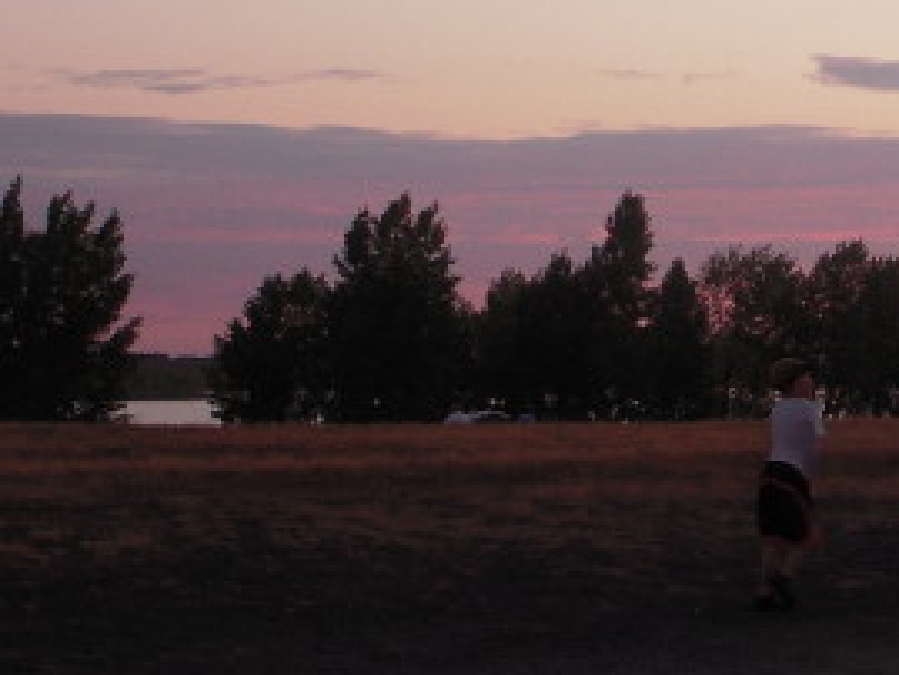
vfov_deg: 13.0
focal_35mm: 113
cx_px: 749
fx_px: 2936
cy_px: 7
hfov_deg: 17.2
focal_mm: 6.3
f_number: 3.3
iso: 100
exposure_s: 1/40
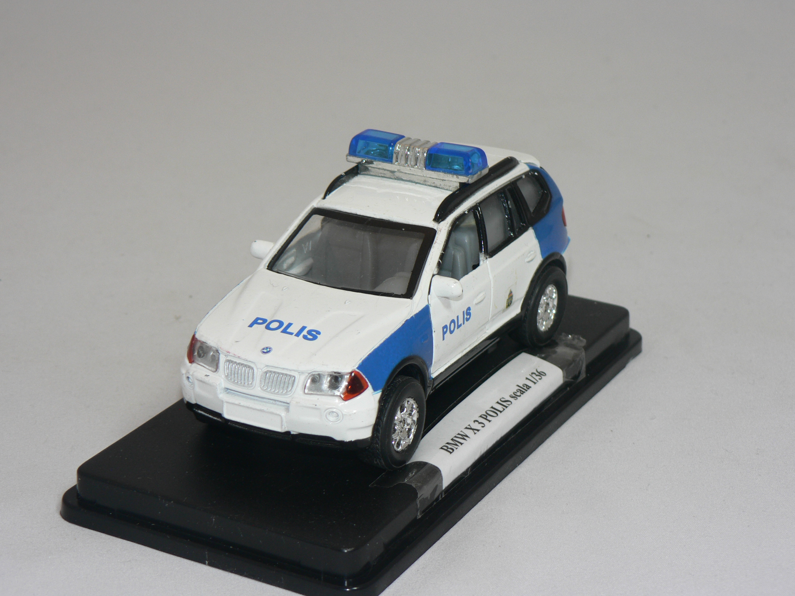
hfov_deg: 22.0
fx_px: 2044
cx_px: 398
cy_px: 298
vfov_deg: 16.6
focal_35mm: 89
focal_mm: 14.9
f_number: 3.2
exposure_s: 1/60
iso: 80
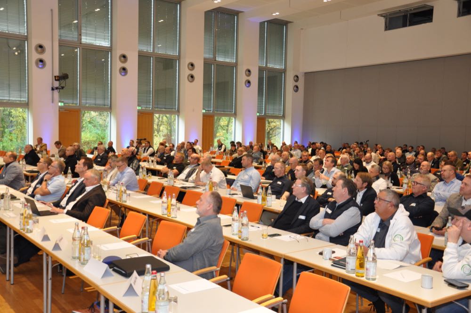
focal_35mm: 38
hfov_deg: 51.3
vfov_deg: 35.4
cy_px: 156
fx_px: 490
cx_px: 236
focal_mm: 25
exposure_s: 1/60
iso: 560
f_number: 4
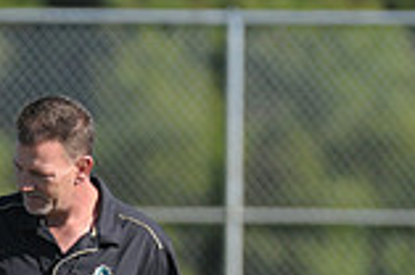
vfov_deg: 0.8
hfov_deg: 1.2
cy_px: 493
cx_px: 21
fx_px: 19074
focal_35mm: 1658
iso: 640
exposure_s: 1/3200
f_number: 4
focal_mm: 300
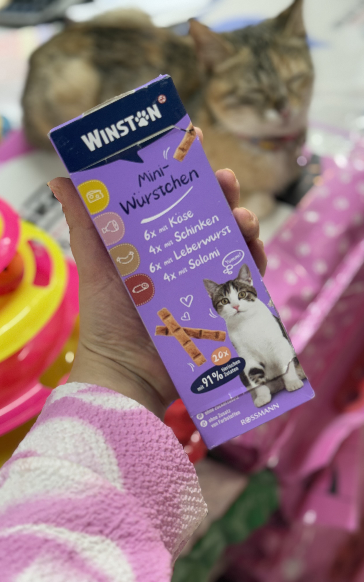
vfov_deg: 39.6
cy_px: 292
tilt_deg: -44.9
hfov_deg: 25.3
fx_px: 810
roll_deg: +7.7
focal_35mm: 51
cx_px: 202
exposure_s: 1/100
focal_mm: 6.76
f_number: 1.78
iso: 160
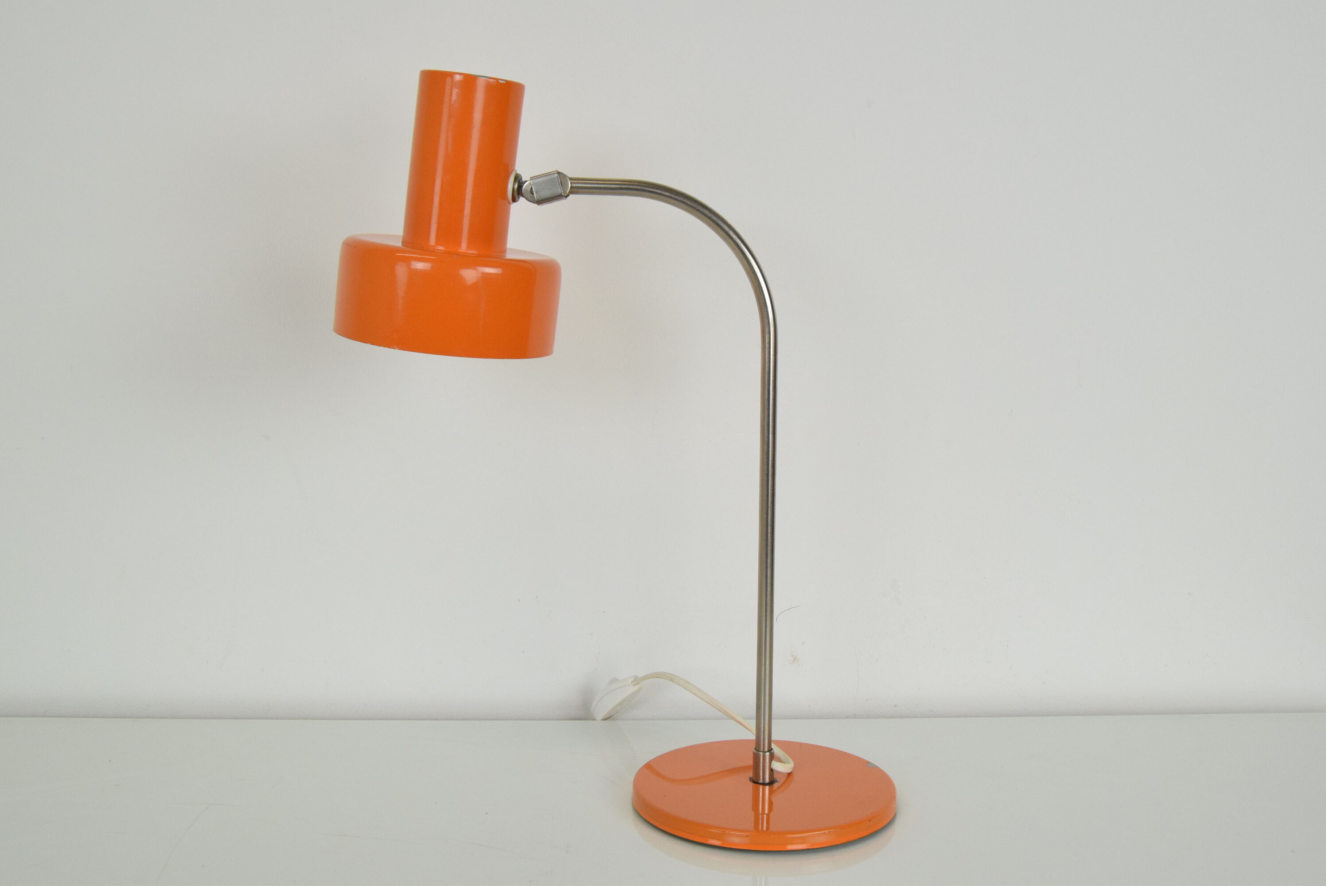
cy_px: 443
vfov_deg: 36.9
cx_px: 663
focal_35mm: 36
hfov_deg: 53.1
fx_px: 1327
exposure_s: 1/320
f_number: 9
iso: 1600
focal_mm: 24
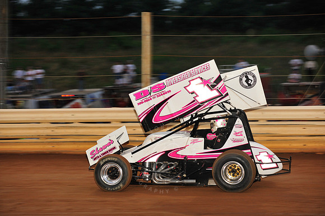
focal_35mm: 145
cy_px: 108
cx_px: 162
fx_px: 1308
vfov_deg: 9.5
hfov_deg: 14.2
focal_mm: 145
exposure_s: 1/320
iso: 1000
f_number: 6.3
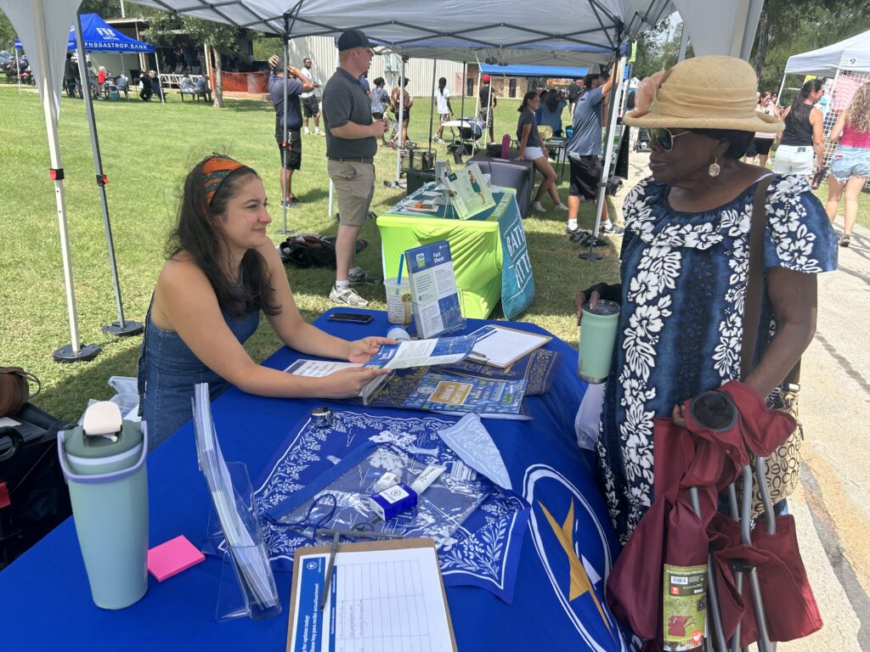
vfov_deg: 53.1
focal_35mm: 26
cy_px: 326
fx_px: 653
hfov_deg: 67.3
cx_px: 435
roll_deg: -0.9
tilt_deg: -20.5
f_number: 1.5
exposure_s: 1/1869
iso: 50
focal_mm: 5.7
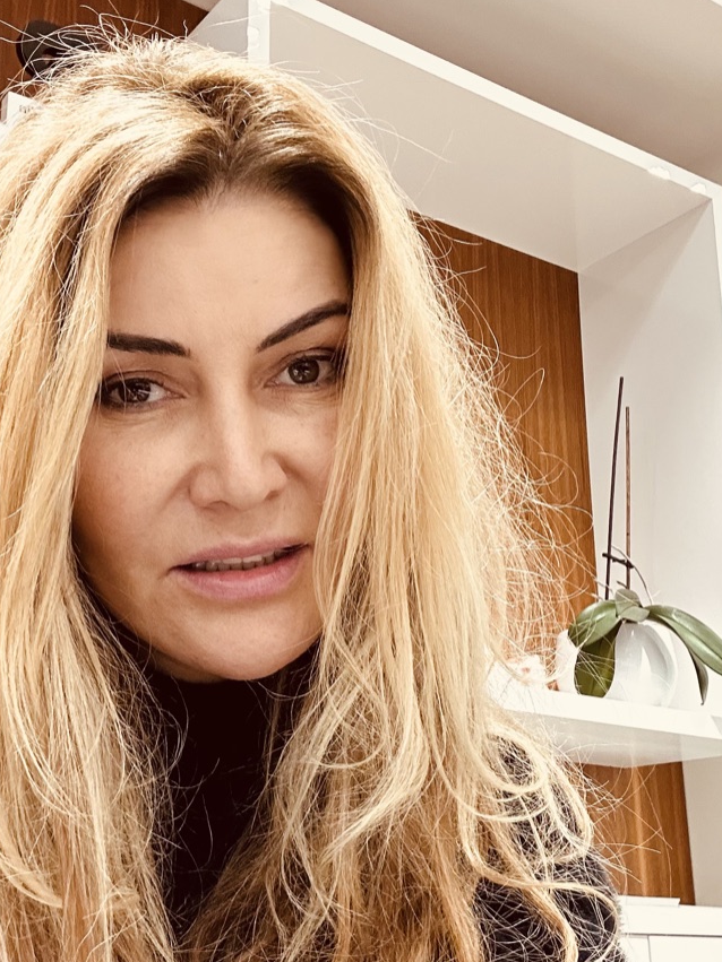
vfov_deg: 40.4
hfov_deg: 30.8
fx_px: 1307
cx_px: 302
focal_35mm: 47
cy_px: 512
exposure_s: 1/50
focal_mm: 2.69
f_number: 1.9
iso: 200
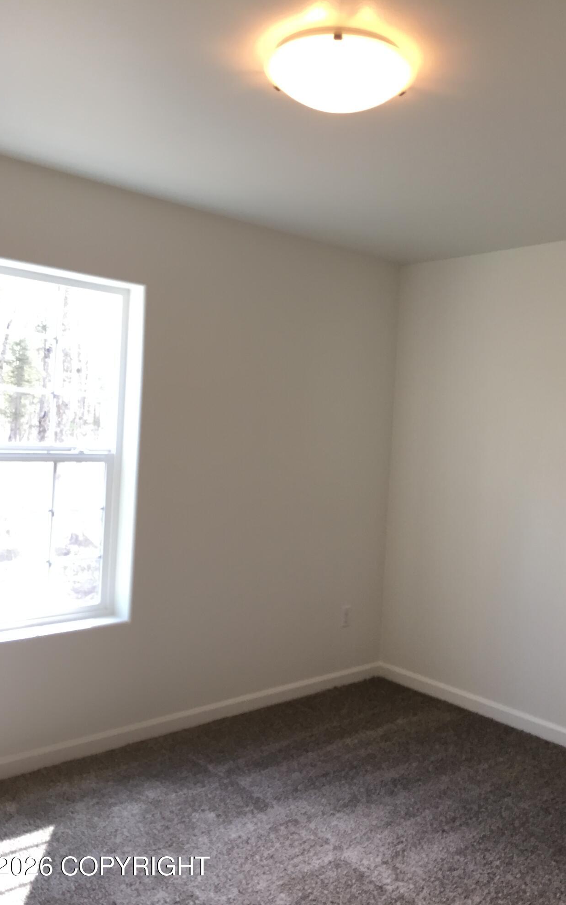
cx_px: 317
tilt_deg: -1.0
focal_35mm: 31
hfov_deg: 40.5
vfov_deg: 61.2
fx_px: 765
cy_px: 452
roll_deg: -2.5
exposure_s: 1/40
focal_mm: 4.15
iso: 32
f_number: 2.2
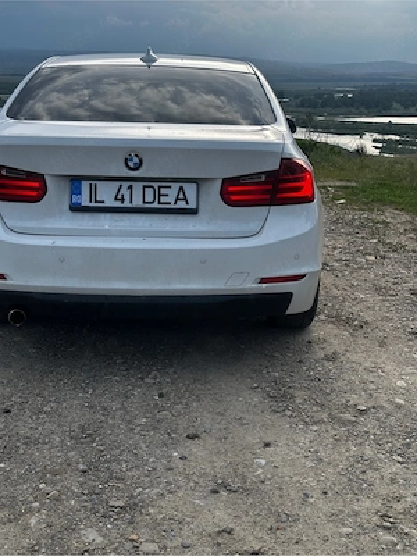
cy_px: 278
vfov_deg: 39.7
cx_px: 208
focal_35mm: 48
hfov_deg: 30.3
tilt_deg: -13.5
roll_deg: -1.9
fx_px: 771
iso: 64
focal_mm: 6.86
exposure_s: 1/980
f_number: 1.78
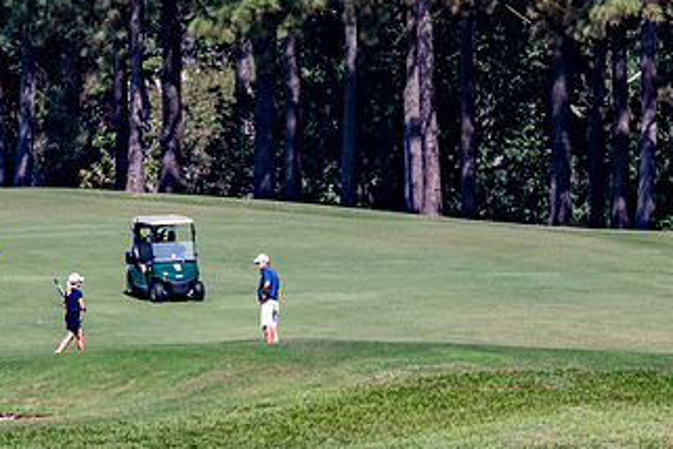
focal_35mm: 486
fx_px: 9085
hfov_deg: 4.2
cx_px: 478
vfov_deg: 2.8
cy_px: 533
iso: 100
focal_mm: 160
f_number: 4.5
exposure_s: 1/1600
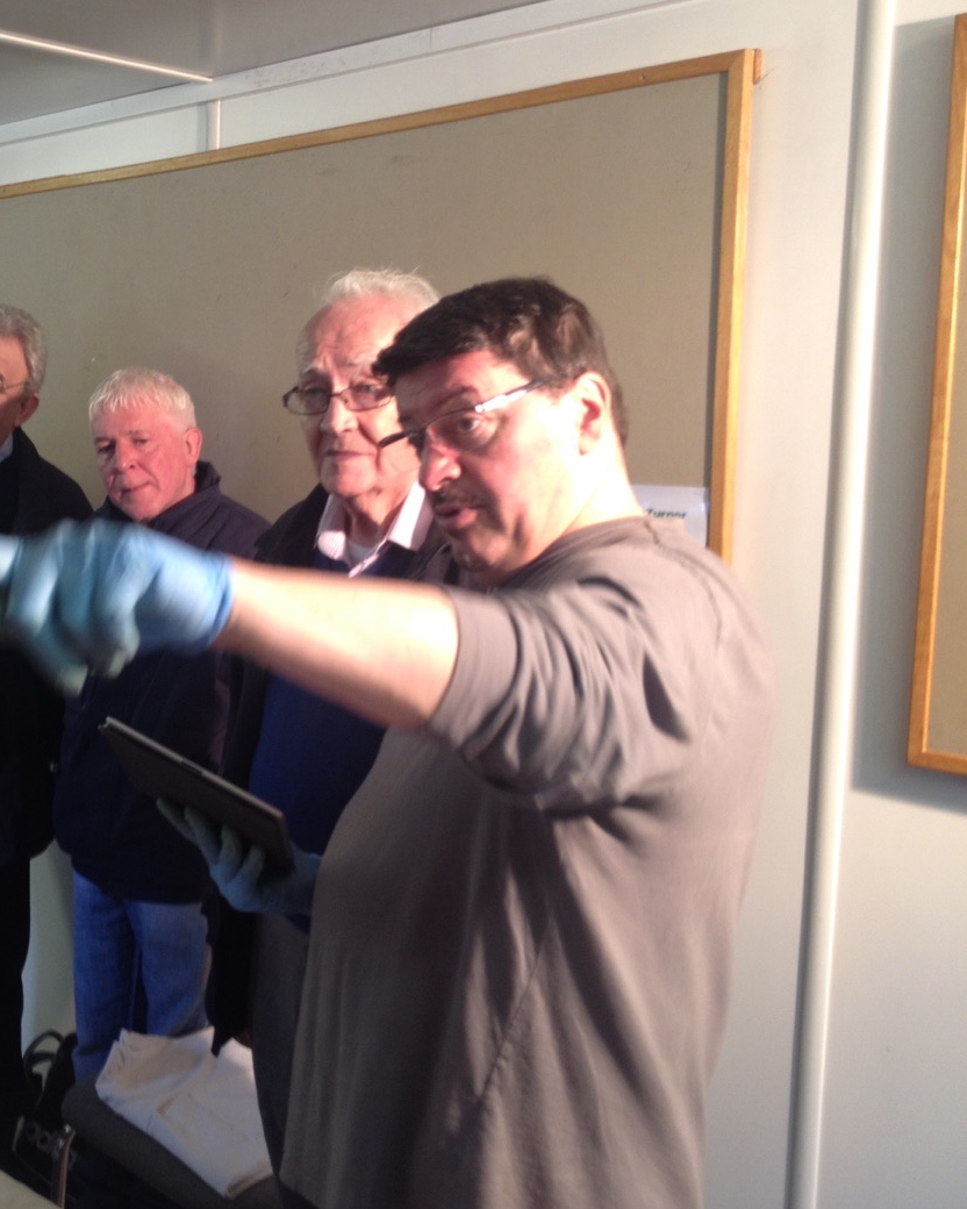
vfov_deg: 40.3
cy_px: 602
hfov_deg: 31.6
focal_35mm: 46
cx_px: 156
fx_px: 1646
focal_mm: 4.28
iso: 64
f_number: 2.4
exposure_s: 1/20
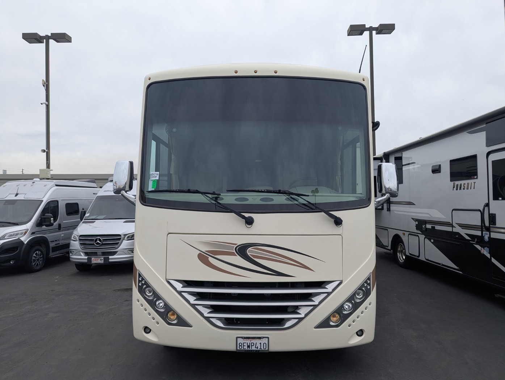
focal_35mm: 24
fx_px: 351
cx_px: 252
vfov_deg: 56.9
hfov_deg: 71.5
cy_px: 190
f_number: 1.85
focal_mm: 6.81
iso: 49
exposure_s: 1/1179
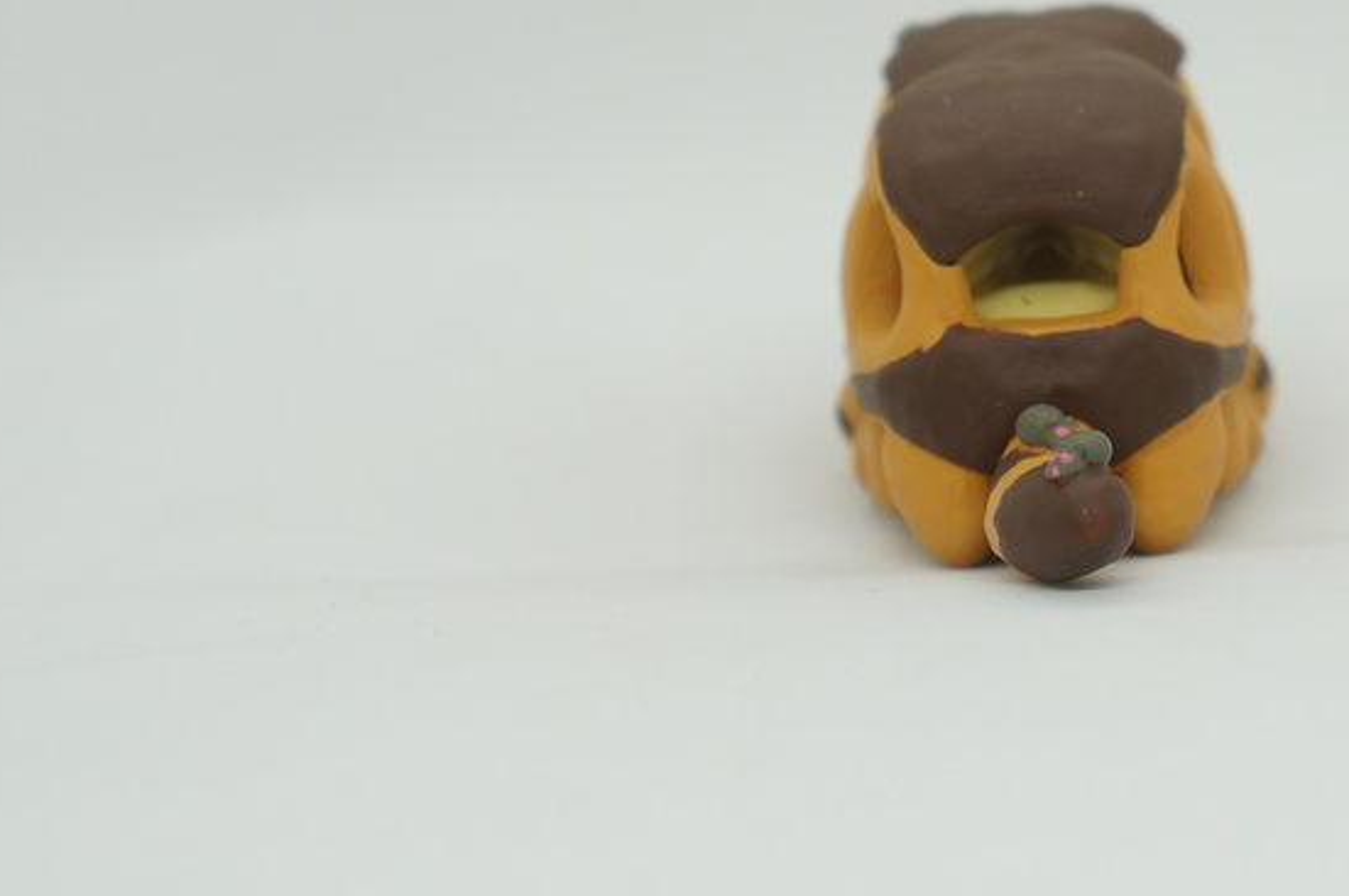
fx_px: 5199
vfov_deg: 9.8
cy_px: 299
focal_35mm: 139
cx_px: 1070
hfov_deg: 14.7
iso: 200
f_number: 5.6
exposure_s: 1/40
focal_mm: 51
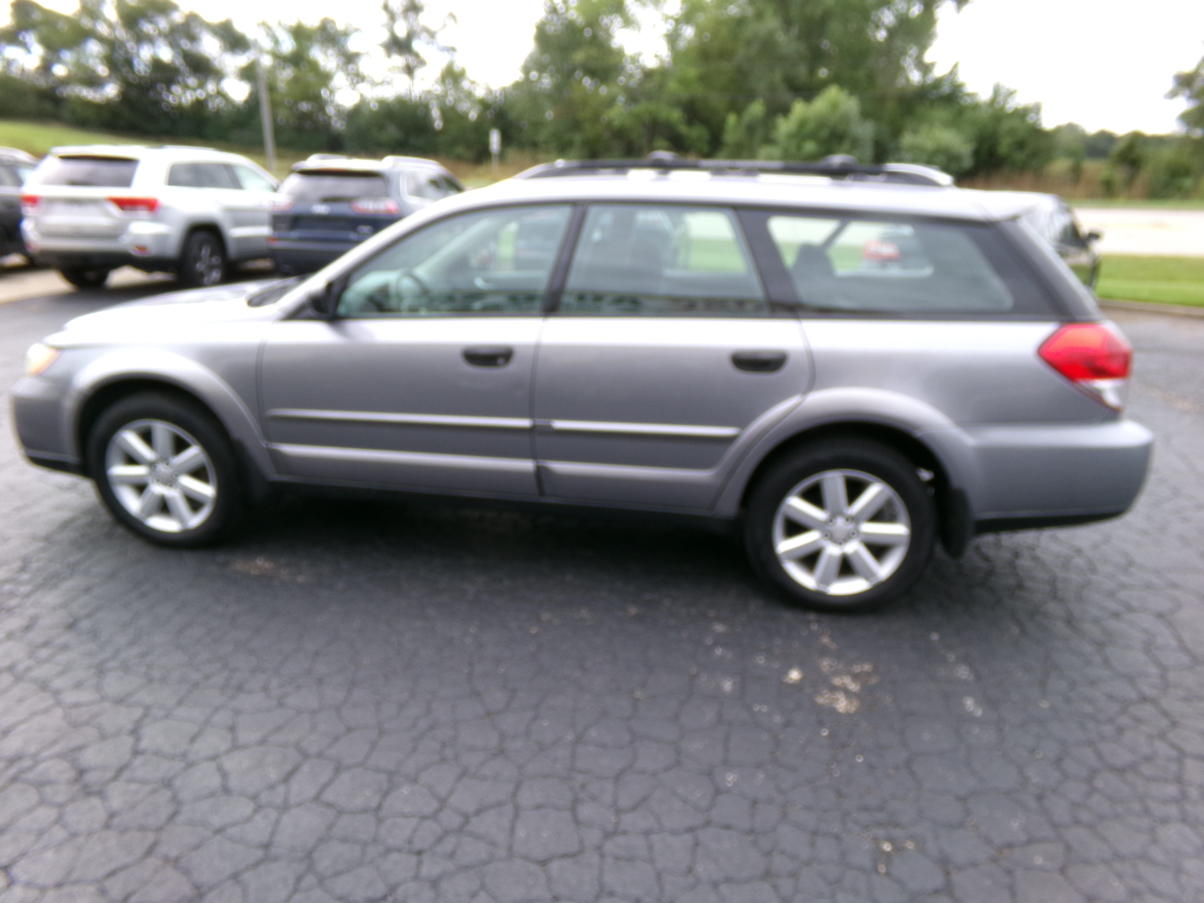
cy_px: 452
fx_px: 835
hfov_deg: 71.6
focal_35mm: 24
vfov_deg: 56.8
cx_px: 602
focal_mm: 4.3
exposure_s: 1/240
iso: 100
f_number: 3.7
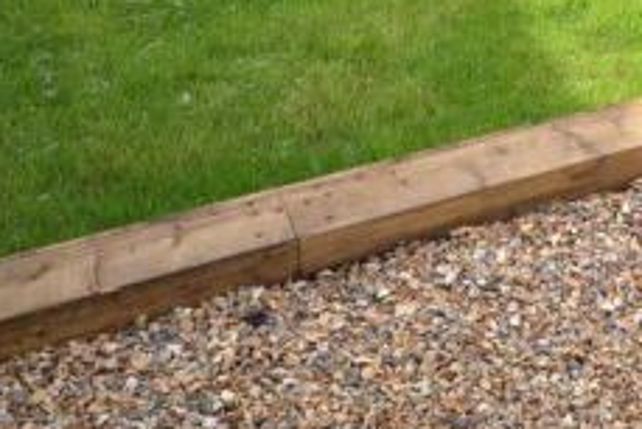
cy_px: -136
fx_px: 1071
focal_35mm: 60
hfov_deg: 31.3
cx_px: 618
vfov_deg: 20.6
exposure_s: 1/125
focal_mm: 14
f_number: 5.6
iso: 100
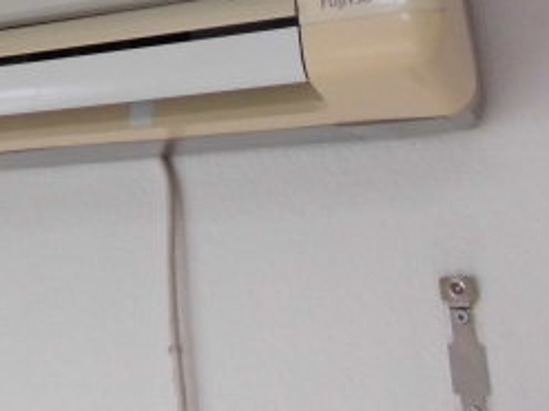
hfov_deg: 26.8
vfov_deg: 20.2
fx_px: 1063
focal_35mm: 67
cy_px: -117
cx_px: -44
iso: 400
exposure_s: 1/60
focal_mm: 4.6
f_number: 3.5
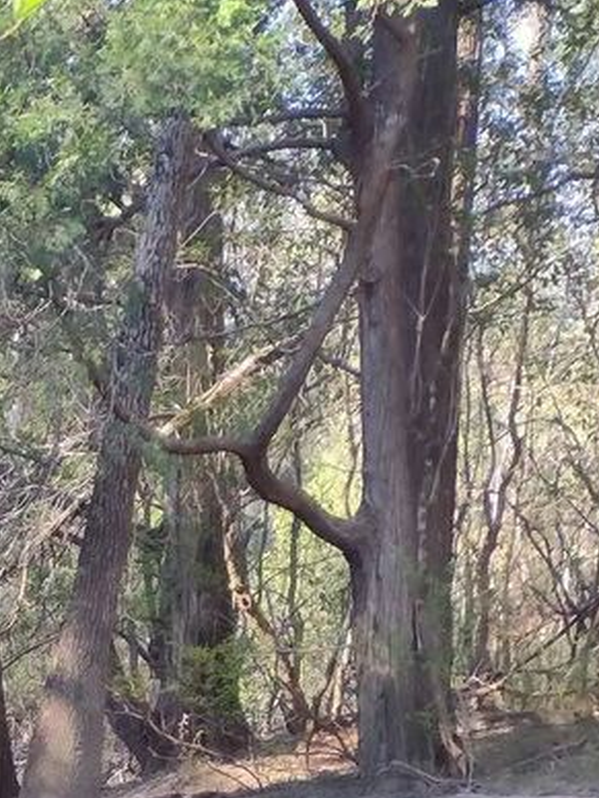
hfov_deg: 14.3
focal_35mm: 95
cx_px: -366
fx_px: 2192
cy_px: 1258
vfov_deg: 18.0
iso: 100
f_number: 1.7
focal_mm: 4.71
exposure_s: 1/178
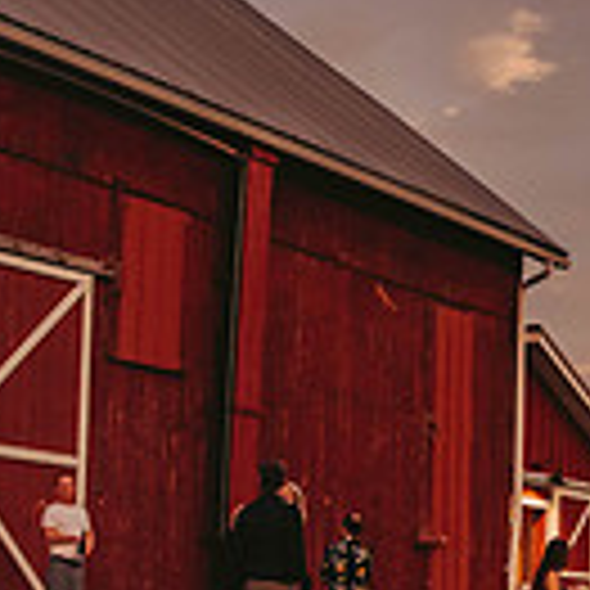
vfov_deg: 16.5
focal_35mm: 105
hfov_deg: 15.9
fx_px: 2025
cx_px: 730
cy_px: 430
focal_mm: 28
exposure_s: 1/200
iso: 800
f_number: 6.3
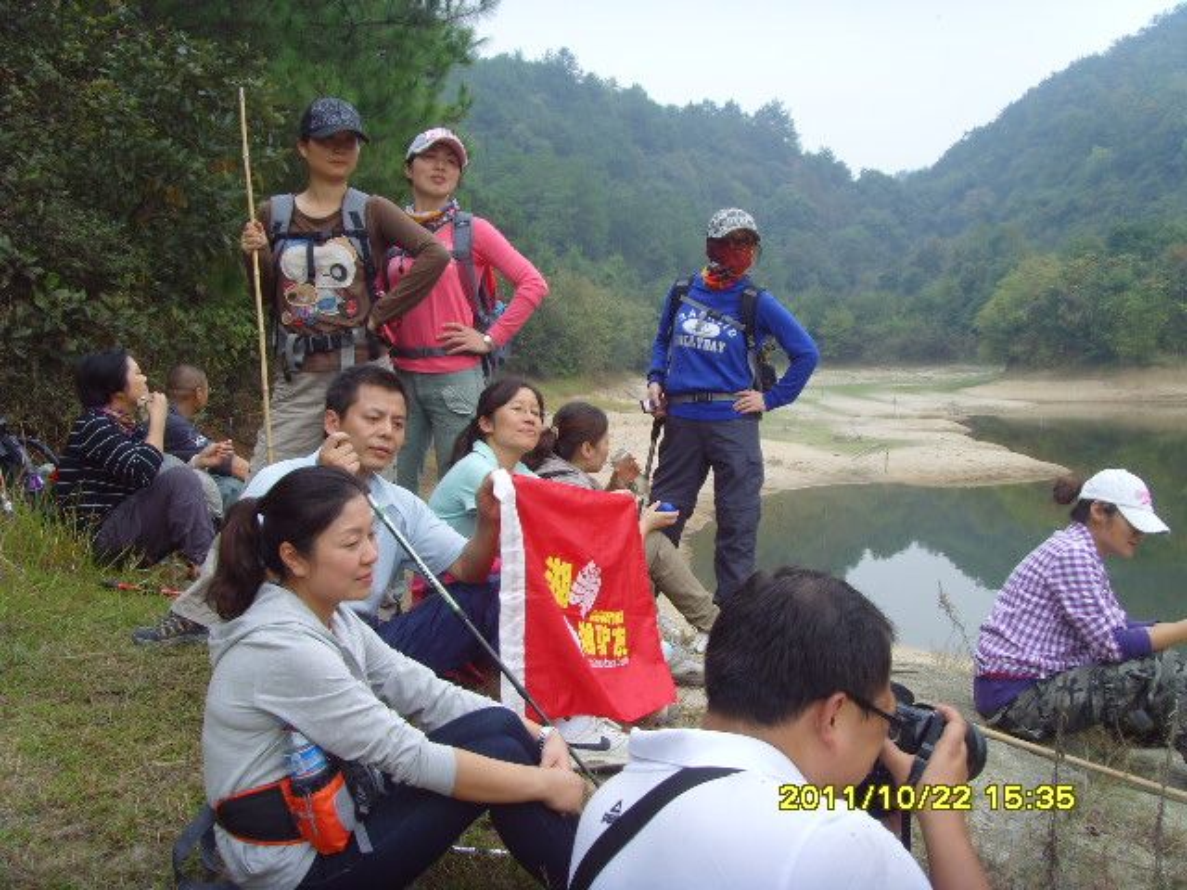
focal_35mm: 39
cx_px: 594
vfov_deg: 36.8
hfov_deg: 47.9
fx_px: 1337
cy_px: 445
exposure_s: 1/180
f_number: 3.5
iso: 80
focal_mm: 6.6
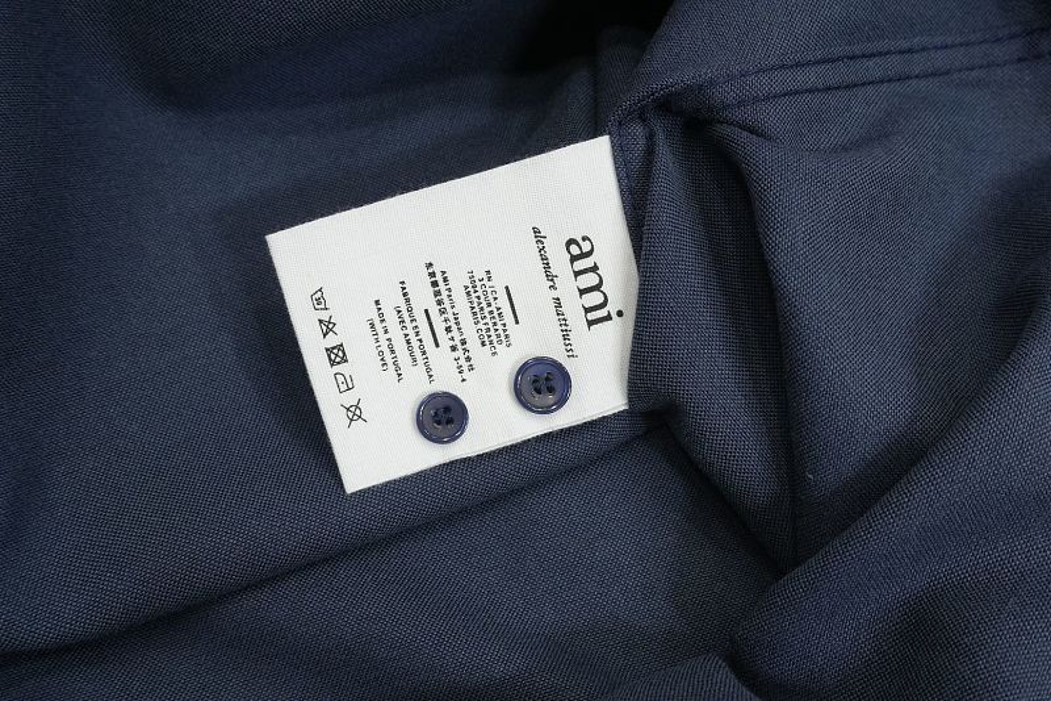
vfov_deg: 31.9
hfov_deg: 46.4
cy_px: 350
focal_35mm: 42
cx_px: 526
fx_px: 1226
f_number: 8
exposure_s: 1/160
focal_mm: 28
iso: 1000
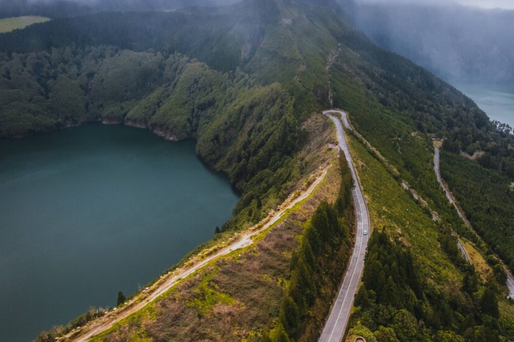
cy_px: 175
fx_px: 385
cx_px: 313
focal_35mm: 27
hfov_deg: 66.6
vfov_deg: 47.9
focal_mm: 8.38
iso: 100
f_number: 2.8
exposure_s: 1/320
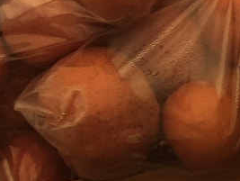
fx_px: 2367
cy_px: -458
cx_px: -109
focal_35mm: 341
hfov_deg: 5.8
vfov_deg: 4.1
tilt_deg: -9.9
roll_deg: -1.4
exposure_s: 1/120
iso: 32
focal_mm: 6.6
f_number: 2.8
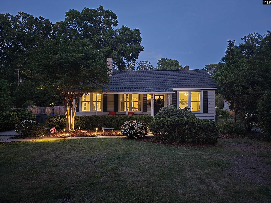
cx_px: 136
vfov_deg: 58.9
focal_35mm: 23
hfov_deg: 73.9
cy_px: 102
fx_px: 180
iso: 2000
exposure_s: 1/30
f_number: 1.7
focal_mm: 6.3
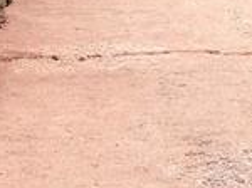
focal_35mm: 164
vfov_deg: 8.1
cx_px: 129
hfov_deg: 12.1
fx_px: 1192
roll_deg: +0.5
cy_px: -317
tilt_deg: +3.1
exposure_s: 1/9091
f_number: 1.78
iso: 80
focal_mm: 6.76
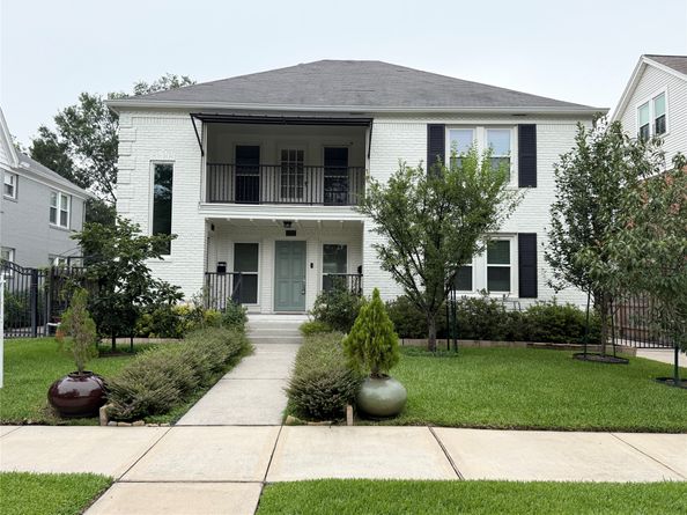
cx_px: 344
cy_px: 258
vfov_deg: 56.8
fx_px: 476
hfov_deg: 71.6
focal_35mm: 24
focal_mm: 6.76
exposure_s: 1/1106
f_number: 1.78
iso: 100
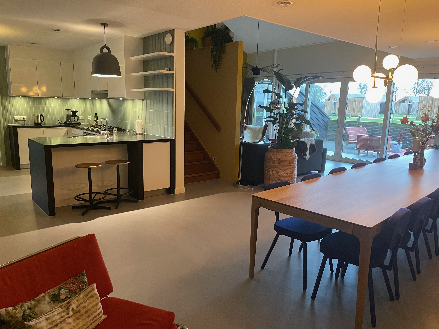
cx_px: 220
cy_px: 164
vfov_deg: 53.1
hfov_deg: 67.3
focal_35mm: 26
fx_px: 330
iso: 320
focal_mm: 4.2
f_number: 1.6
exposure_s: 1/50
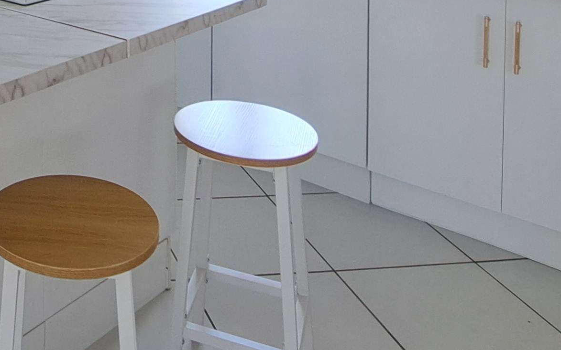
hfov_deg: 37.7
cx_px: -9
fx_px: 719
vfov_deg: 22.8
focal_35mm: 47
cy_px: -161
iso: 64
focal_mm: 1.74
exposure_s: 1/50
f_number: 2.2
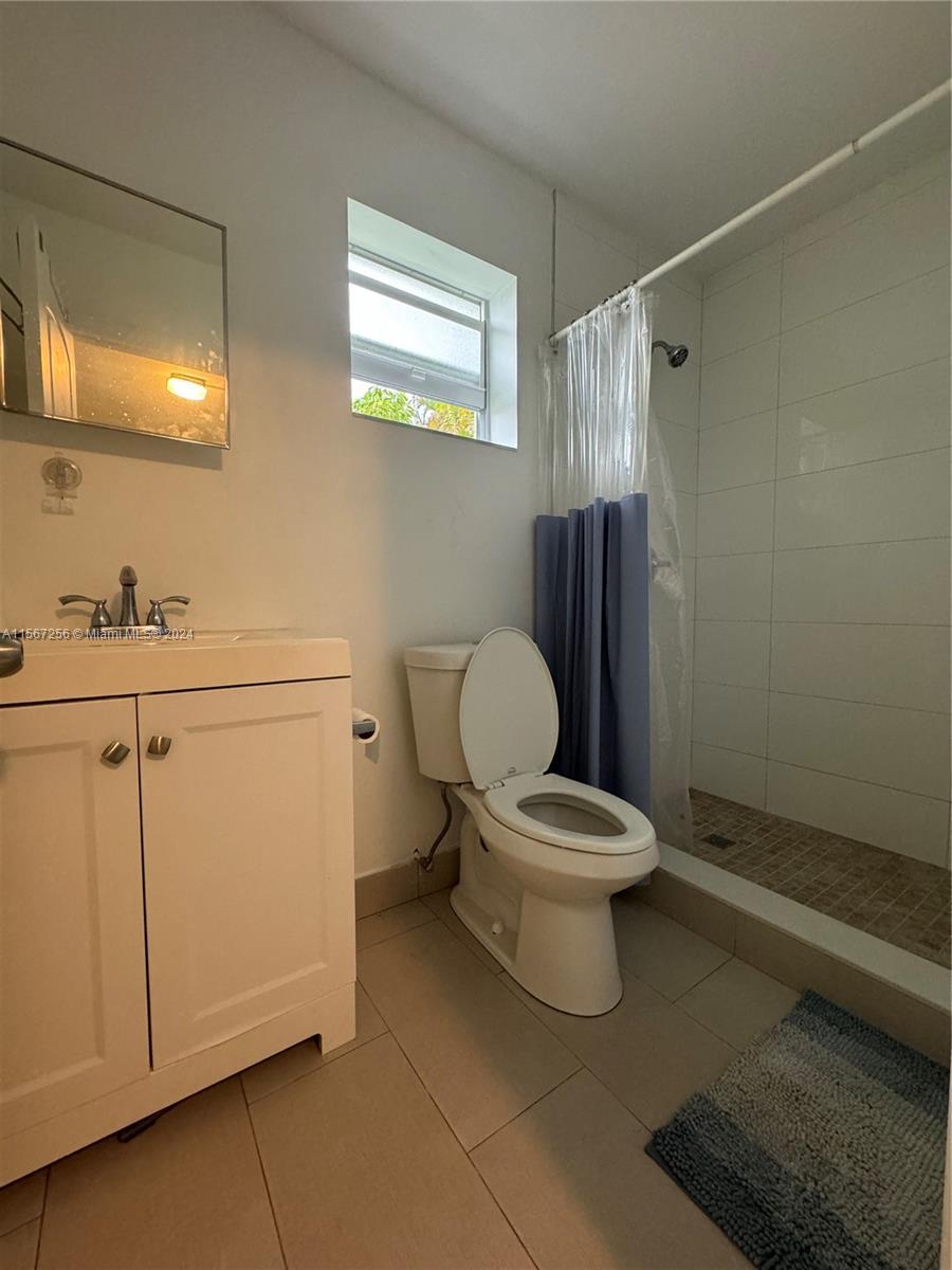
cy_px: 635
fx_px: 513
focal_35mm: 14
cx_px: 476
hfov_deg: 85.7
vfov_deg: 102.1
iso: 400
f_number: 2.2
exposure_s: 1/60
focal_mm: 2.22
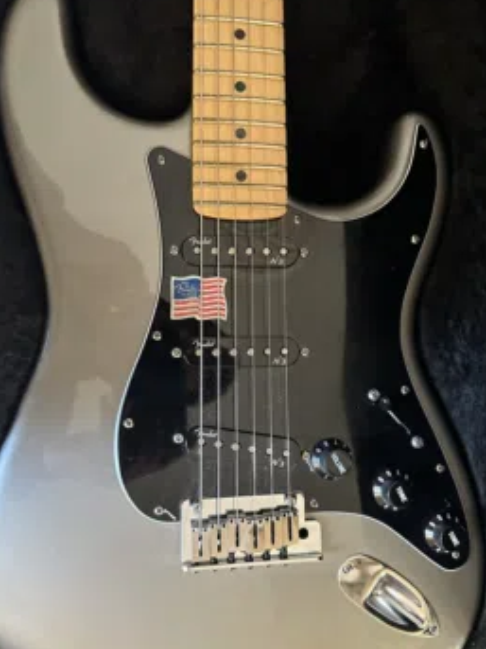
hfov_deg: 49.7
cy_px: 365
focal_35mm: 28
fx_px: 524
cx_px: 252
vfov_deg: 63.2
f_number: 1.78
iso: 1000
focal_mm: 6.86
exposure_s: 1/46
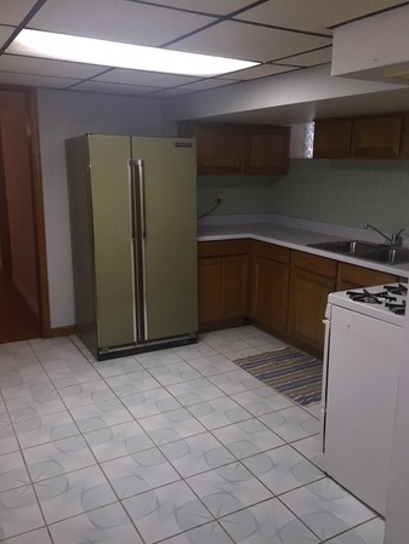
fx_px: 488
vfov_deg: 58.3
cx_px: 215
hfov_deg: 45.4
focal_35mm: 31
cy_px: 274
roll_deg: -1.4
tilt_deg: -12.4
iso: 125
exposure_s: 1/30
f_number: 2.2
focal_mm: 4.15
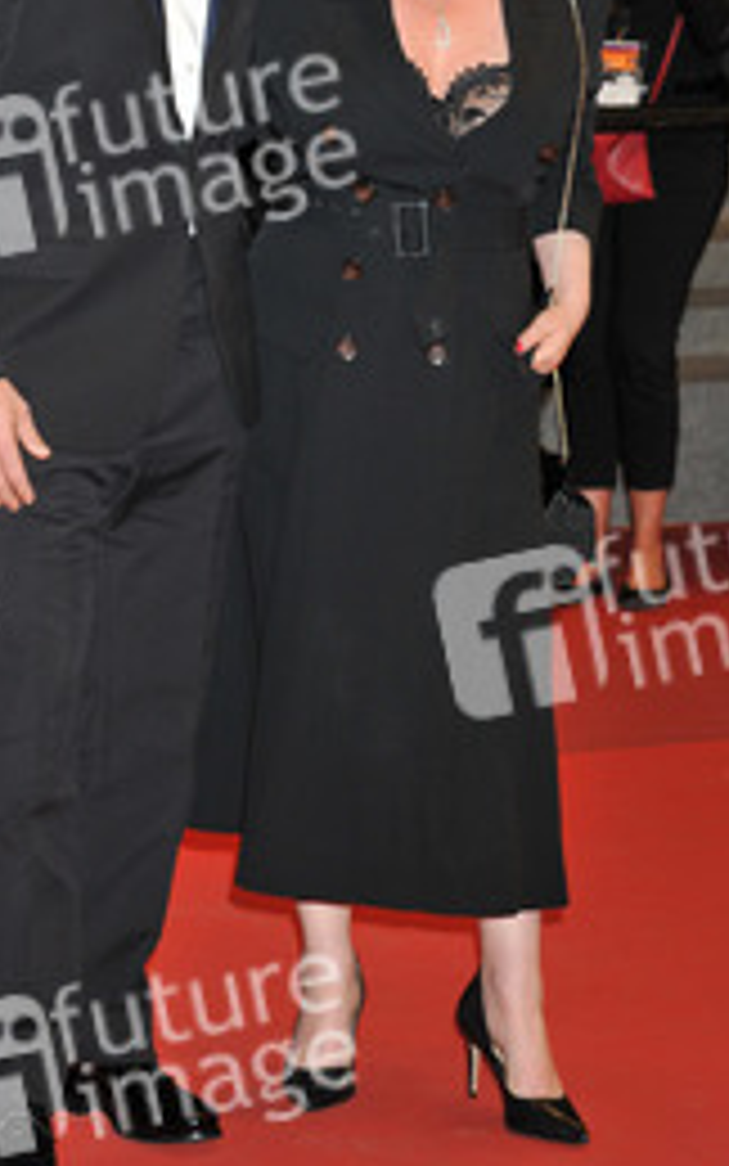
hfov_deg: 9.8
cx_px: 259
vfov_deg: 15.6
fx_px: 4257
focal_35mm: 134
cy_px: 387
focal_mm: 85
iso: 1600
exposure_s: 1/250
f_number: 6.3
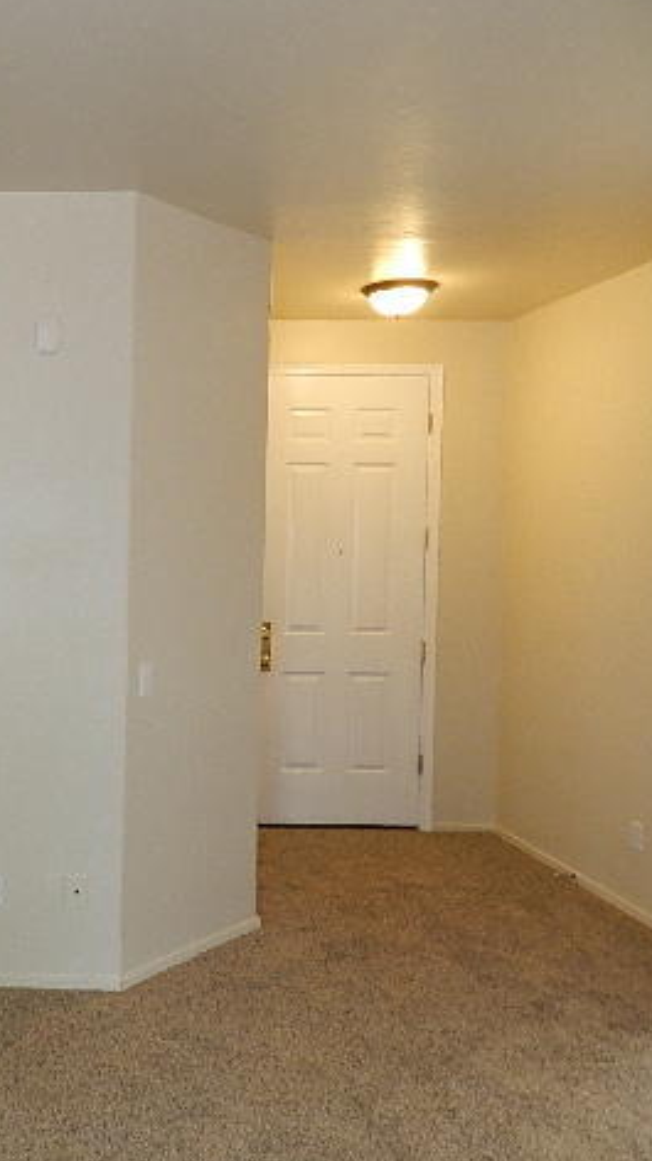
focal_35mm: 34
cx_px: -30
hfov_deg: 31.5
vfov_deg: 58.0
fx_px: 1046
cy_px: 578
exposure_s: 1/30
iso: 280
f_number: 3.4
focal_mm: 4
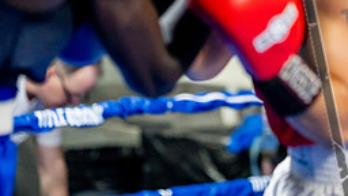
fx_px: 2122
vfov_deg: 5.3
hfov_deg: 9.3
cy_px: -17
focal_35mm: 230
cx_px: 302
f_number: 2
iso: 4000
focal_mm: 97
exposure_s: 1/800
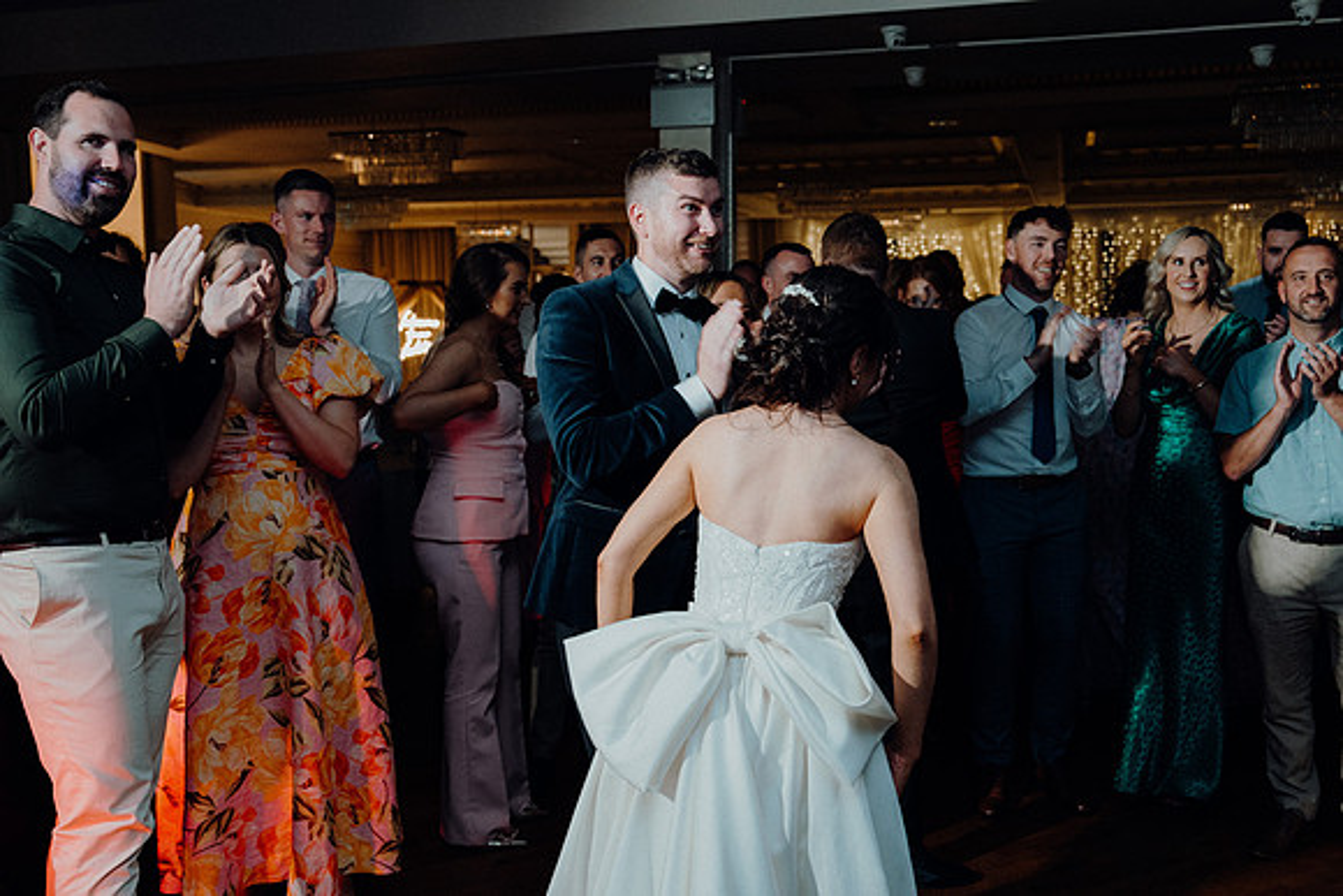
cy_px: 448
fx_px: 1269
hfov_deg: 55.8
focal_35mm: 34
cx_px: 672
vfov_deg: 38.9
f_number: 3.5
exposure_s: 1/160
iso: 2500
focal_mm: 34
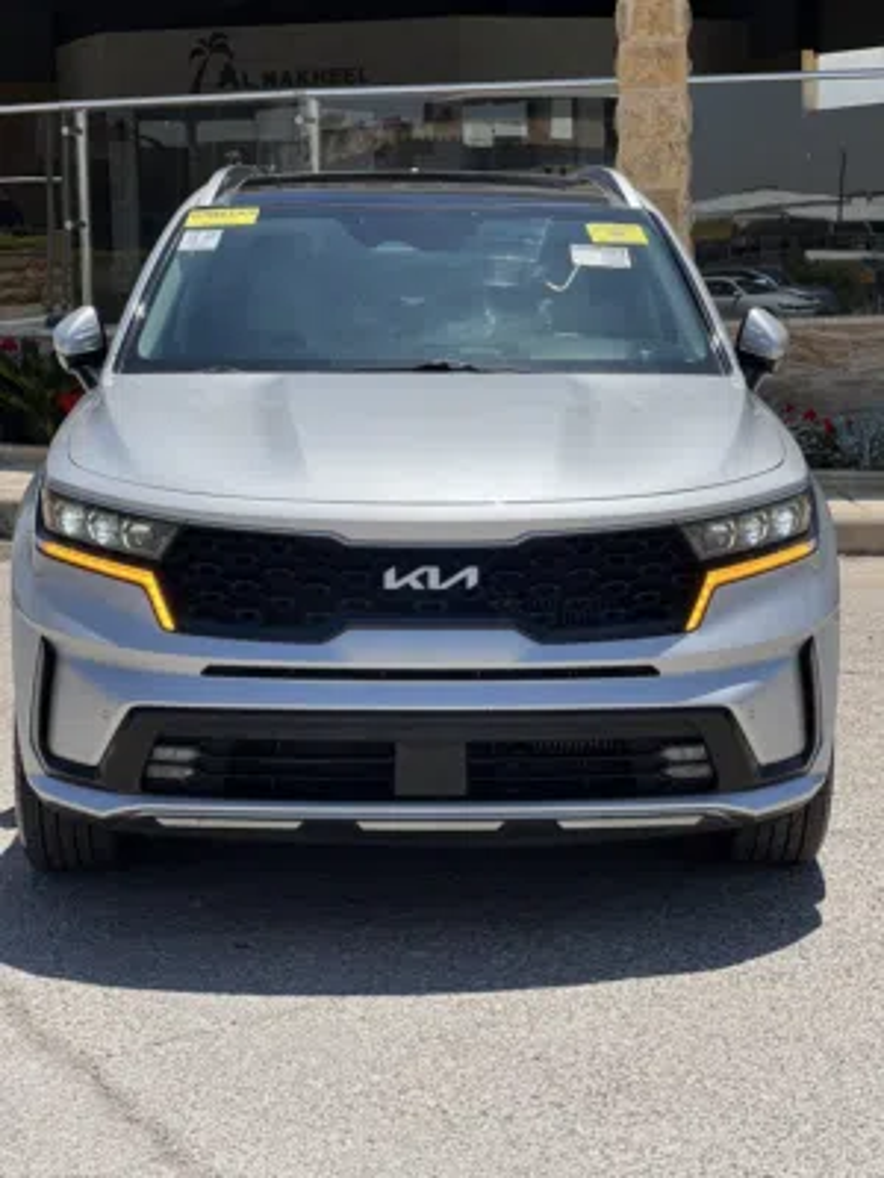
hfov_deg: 19.1
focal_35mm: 77
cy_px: 589
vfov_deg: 25.3
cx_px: 442
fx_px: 2622
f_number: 2.8
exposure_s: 1/960
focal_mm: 9
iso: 32
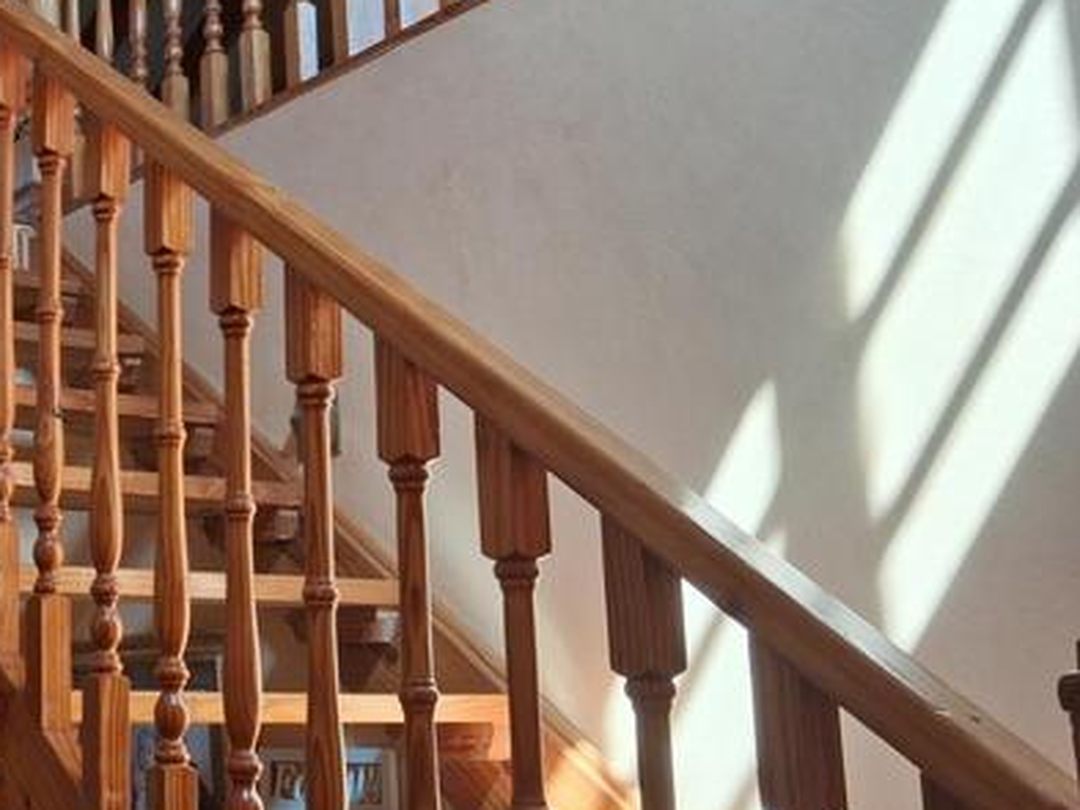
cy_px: 395
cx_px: 74
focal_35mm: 55
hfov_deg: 32.8
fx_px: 1716
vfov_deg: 26.6
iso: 125
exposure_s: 1/100
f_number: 1.8
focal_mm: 4
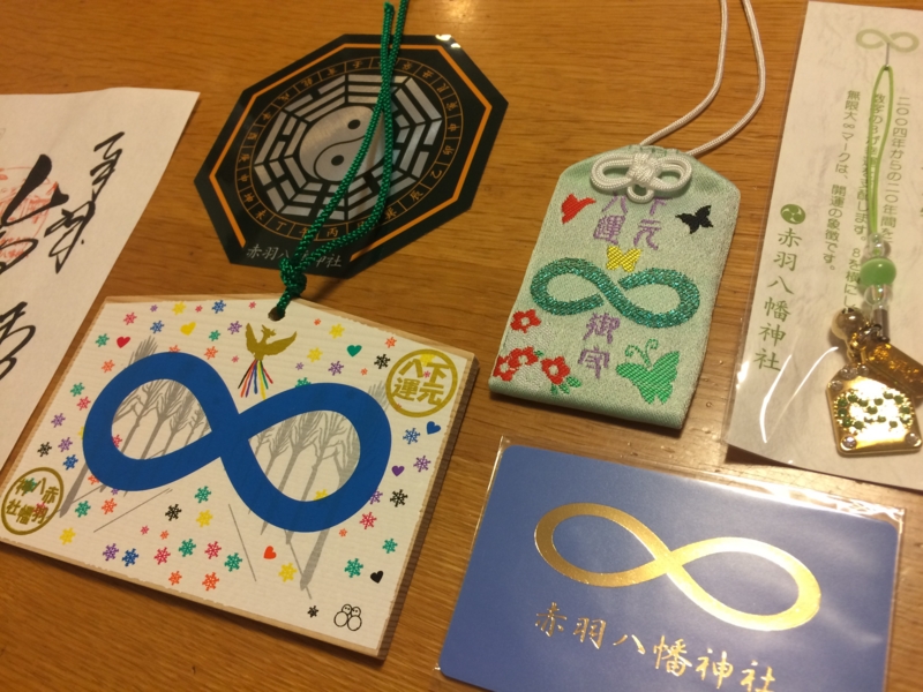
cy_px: 346
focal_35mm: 29
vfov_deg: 48.2
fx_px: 773
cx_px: 462
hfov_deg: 61.7
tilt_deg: -58.6
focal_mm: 4.15
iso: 125
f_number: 2.2
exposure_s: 1/33
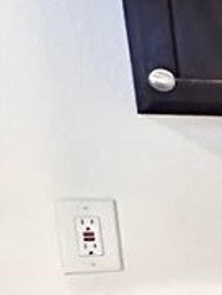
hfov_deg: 12.0
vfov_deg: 23.8
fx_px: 675
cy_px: 287
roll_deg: -1.7
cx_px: 620
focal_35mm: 79
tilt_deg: -13.3
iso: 1250
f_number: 2.2
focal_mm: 2.22
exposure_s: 1/40
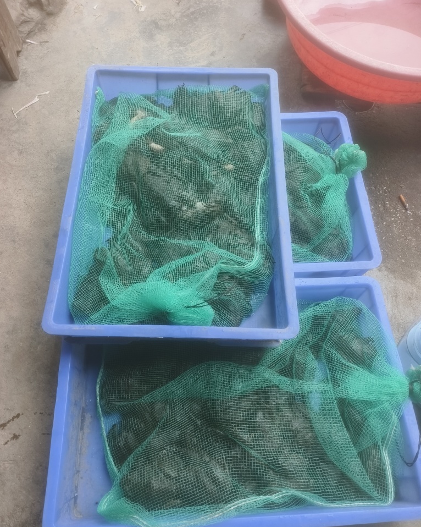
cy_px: 275
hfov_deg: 56.8
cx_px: 215
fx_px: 389
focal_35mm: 25
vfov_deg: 68.1
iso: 492
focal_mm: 5.5
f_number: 1.75
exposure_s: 1/66.7
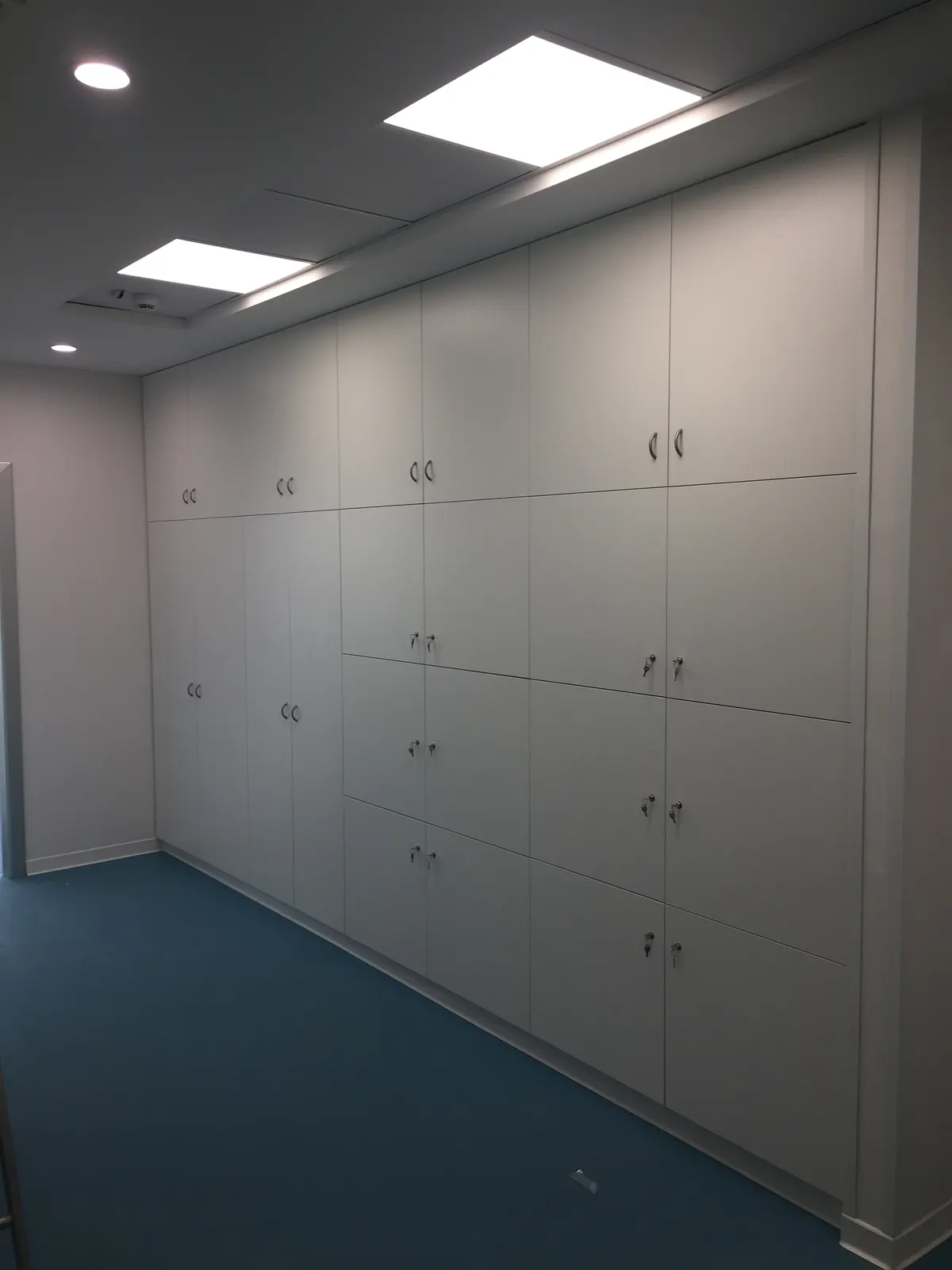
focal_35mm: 29
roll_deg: +0.1
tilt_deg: -2.5
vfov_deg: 61.7
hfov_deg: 48.2
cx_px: 476
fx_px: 1063
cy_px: 635
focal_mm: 4.15
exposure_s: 1/100
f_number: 2.2
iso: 32
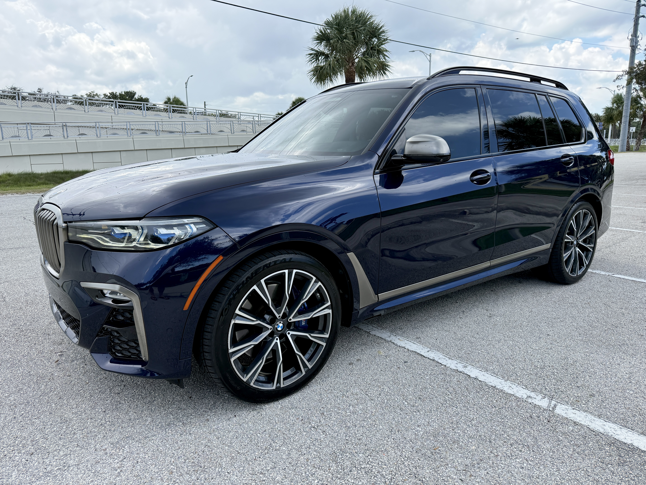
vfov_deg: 56.8
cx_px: 323
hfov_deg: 71.6
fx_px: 448
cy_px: 242
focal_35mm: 24
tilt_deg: -10.9
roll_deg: +0.1
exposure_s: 1/1901
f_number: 1.78
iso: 100
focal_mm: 6.76
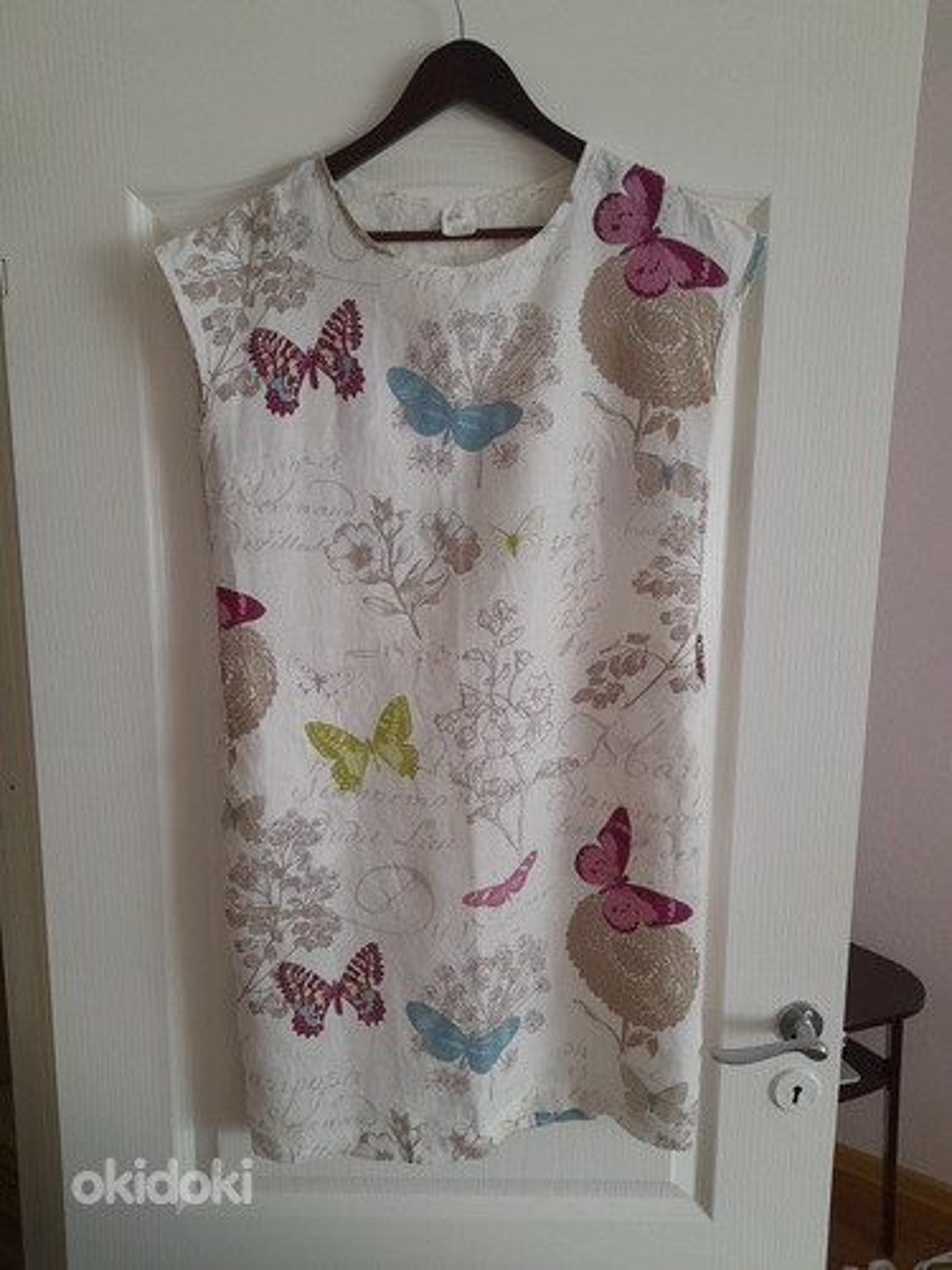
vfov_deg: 69.4
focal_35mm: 25
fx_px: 917
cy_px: 635
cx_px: 476
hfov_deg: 54.9
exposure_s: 1/50
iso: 320
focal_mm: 4.6
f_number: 2
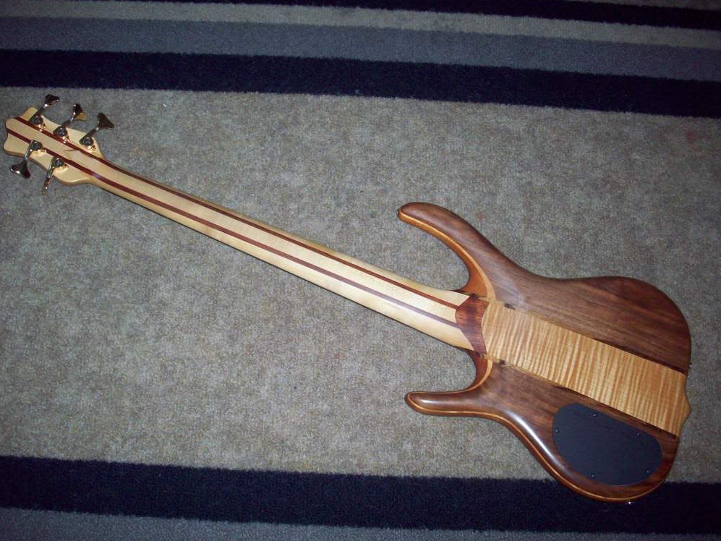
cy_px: 264
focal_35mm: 38
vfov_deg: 37.7
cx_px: 358
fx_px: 792
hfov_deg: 49.0
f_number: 2.8
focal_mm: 6.2
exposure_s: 1/64
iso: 160
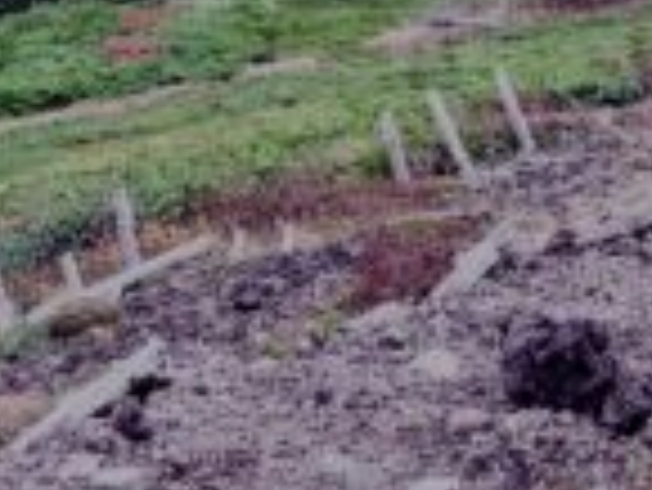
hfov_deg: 10.1
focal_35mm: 183
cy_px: -1151
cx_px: 1273
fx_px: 3450
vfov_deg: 7.0
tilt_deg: -4.0
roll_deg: +0.1
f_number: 1.6
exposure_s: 1/1016
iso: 50
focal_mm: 5.96
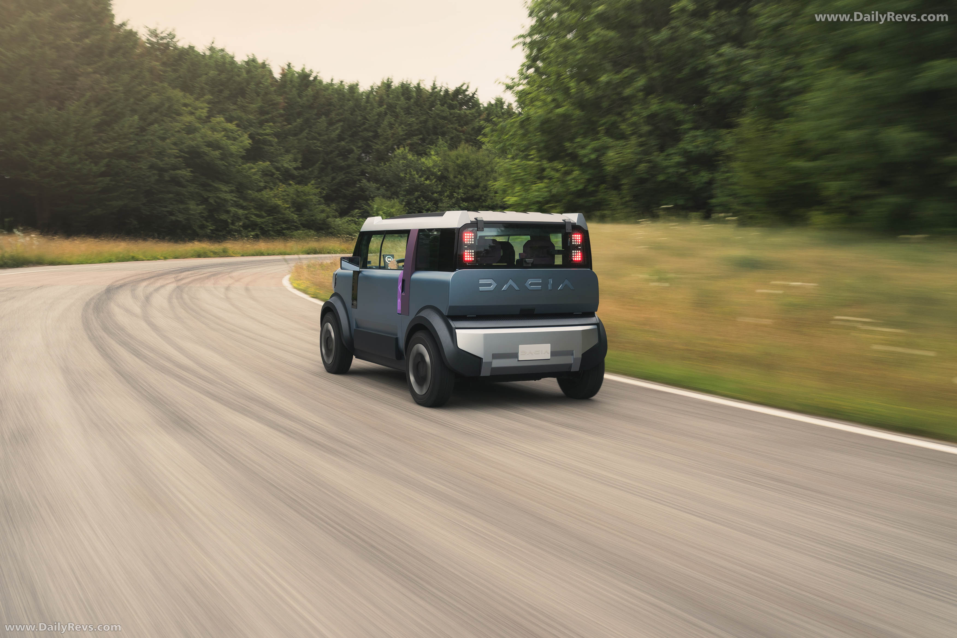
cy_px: 319
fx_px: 1010
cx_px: 478
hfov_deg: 50.7
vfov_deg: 35.1
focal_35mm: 38
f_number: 11
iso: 200
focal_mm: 38
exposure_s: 1/20
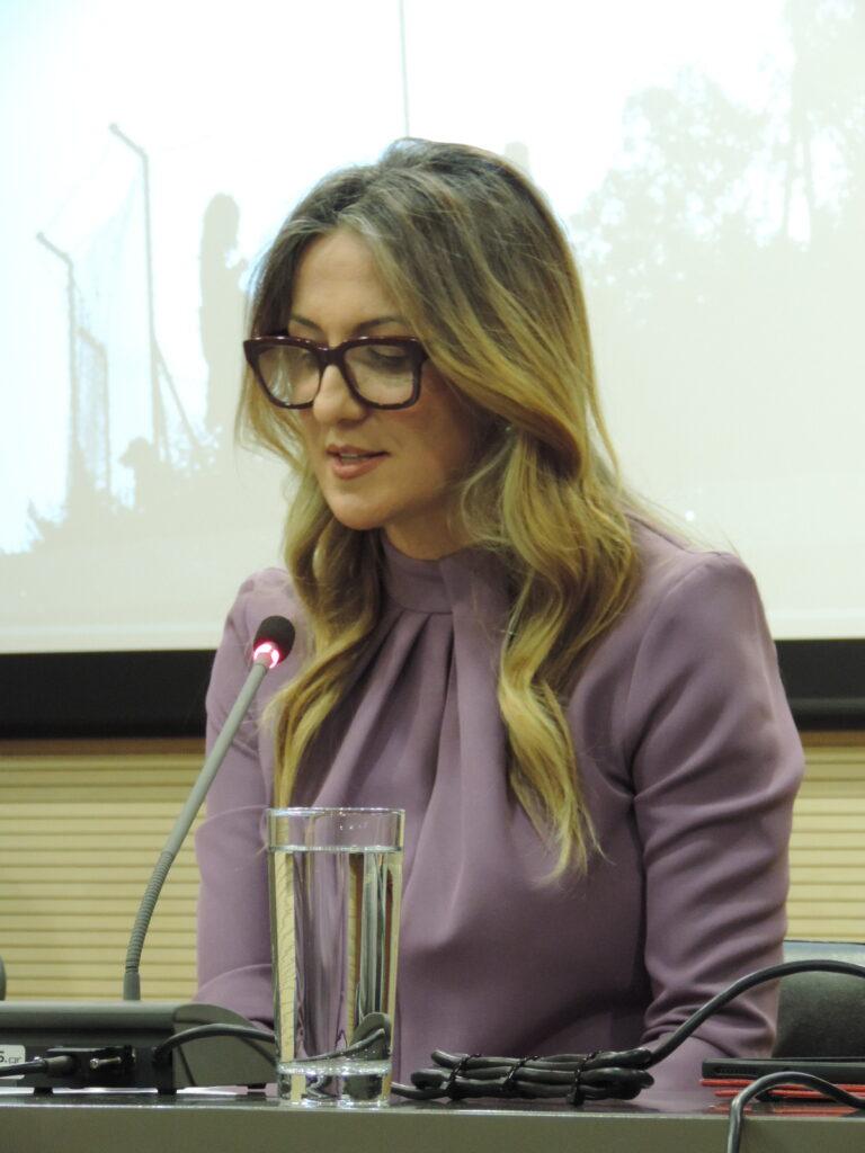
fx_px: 7497
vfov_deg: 8.8
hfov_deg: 6.6
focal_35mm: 225
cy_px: 576
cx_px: 432
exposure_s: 1/13
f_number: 4.6
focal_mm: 40.1
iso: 800
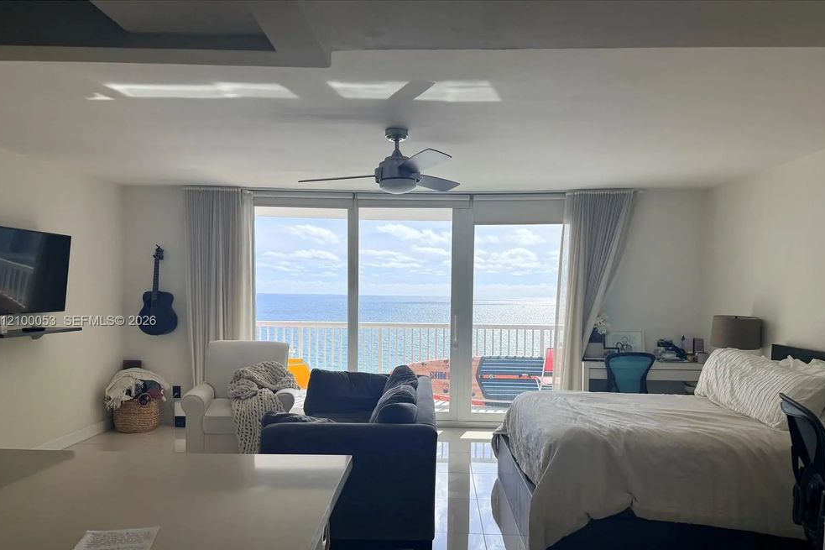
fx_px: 596
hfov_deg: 69.4
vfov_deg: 49.3
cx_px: 419
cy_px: 322
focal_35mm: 26
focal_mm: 6.76
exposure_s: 1/1361
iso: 100
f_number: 1.78
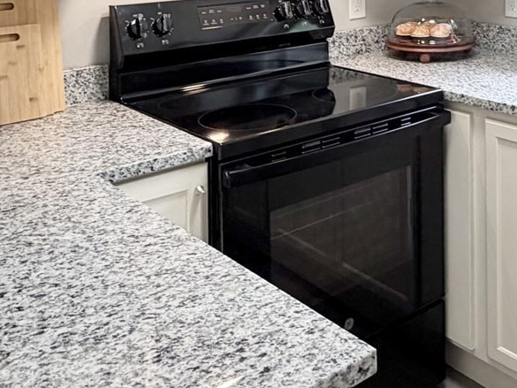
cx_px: 423
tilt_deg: +0.4
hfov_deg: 37.3
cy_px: -76
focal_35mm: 49
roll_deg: +0.1
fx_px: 732
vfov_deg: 26.4
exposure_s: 1/120
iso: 125
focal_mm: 2.22
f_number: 2.2
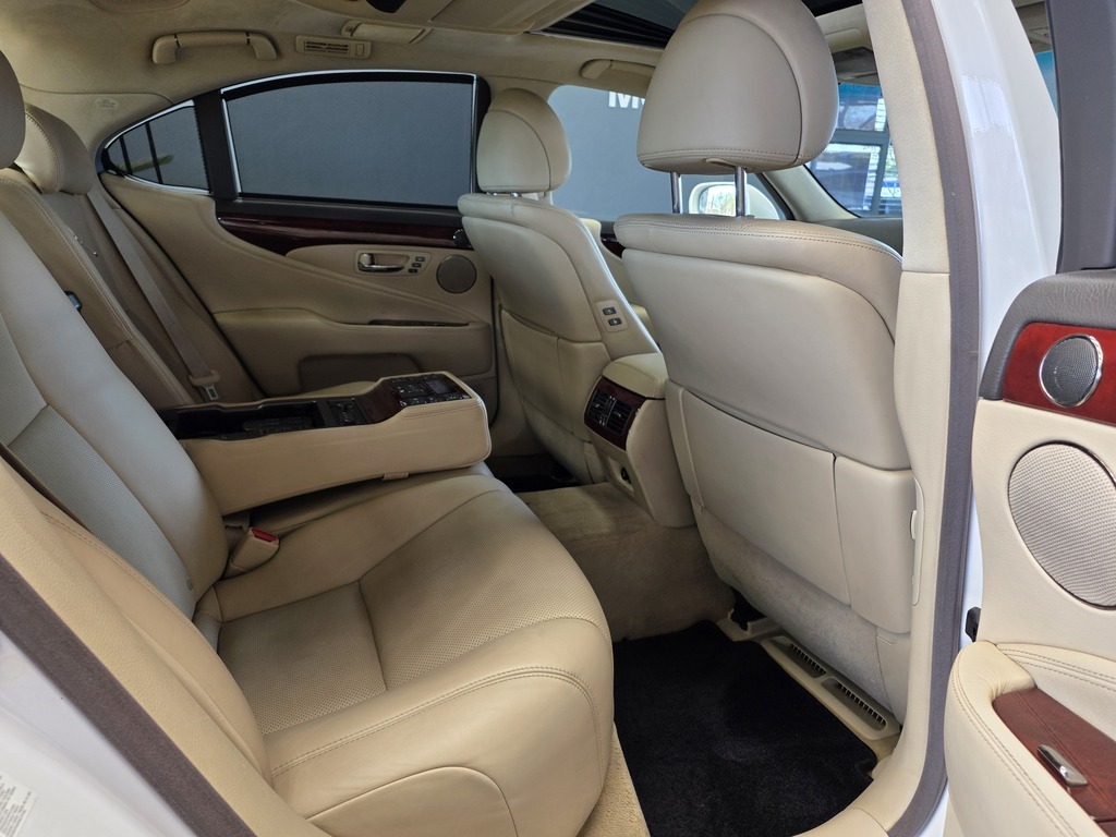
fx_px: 742
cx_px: 558
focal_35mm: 23
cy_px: 418
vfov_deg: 58.9
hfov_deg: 73.9
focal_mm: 6.25
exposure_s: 1/180
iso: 100
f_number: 1.7
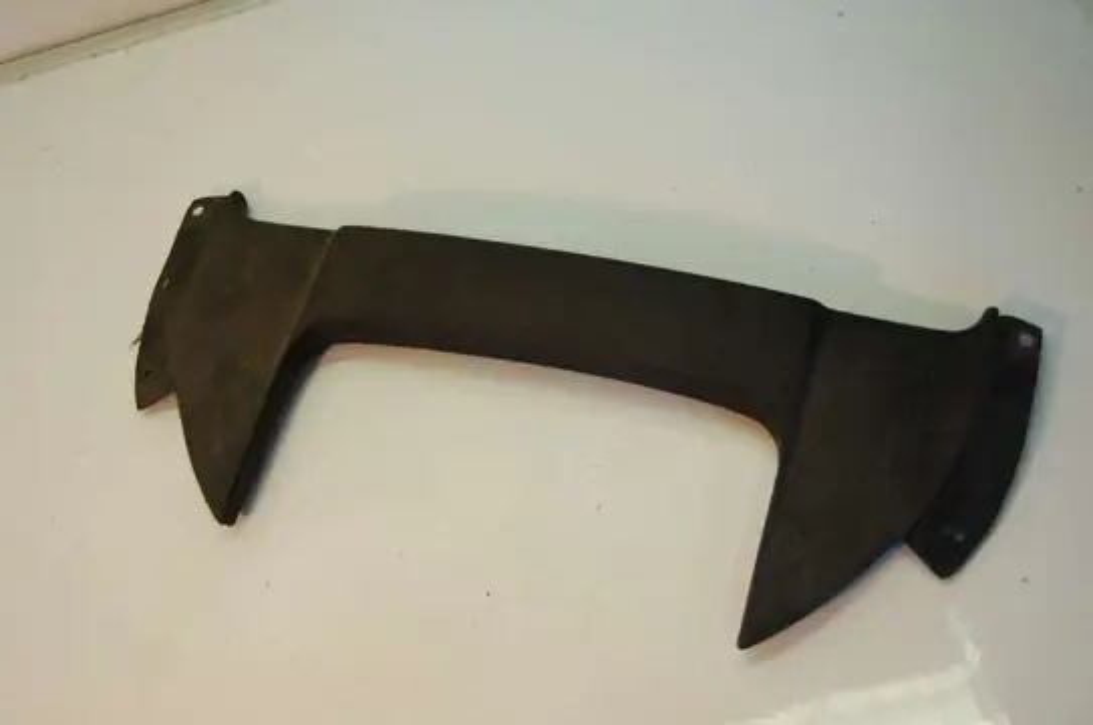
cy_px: 362
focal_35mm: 45
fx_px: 1364
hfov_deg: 43.7
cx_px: 546
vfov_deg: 29.8
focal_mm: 30
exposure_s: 1/100
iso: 400
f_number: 5
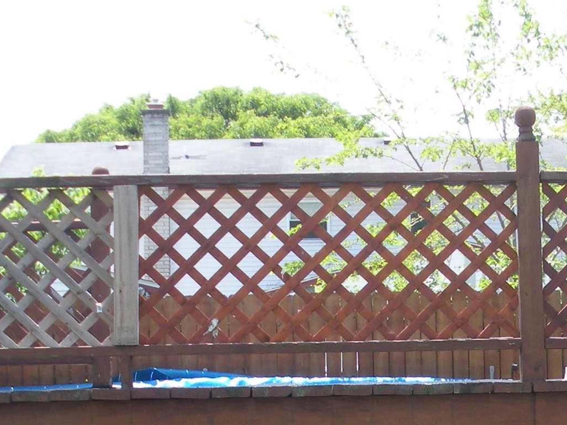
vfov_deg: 13.4
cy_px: 540
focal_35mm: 107
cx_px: 572
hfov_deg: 17.9
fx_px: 1752
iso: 64
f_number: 3.5
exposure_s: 1/165
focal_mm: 6.3
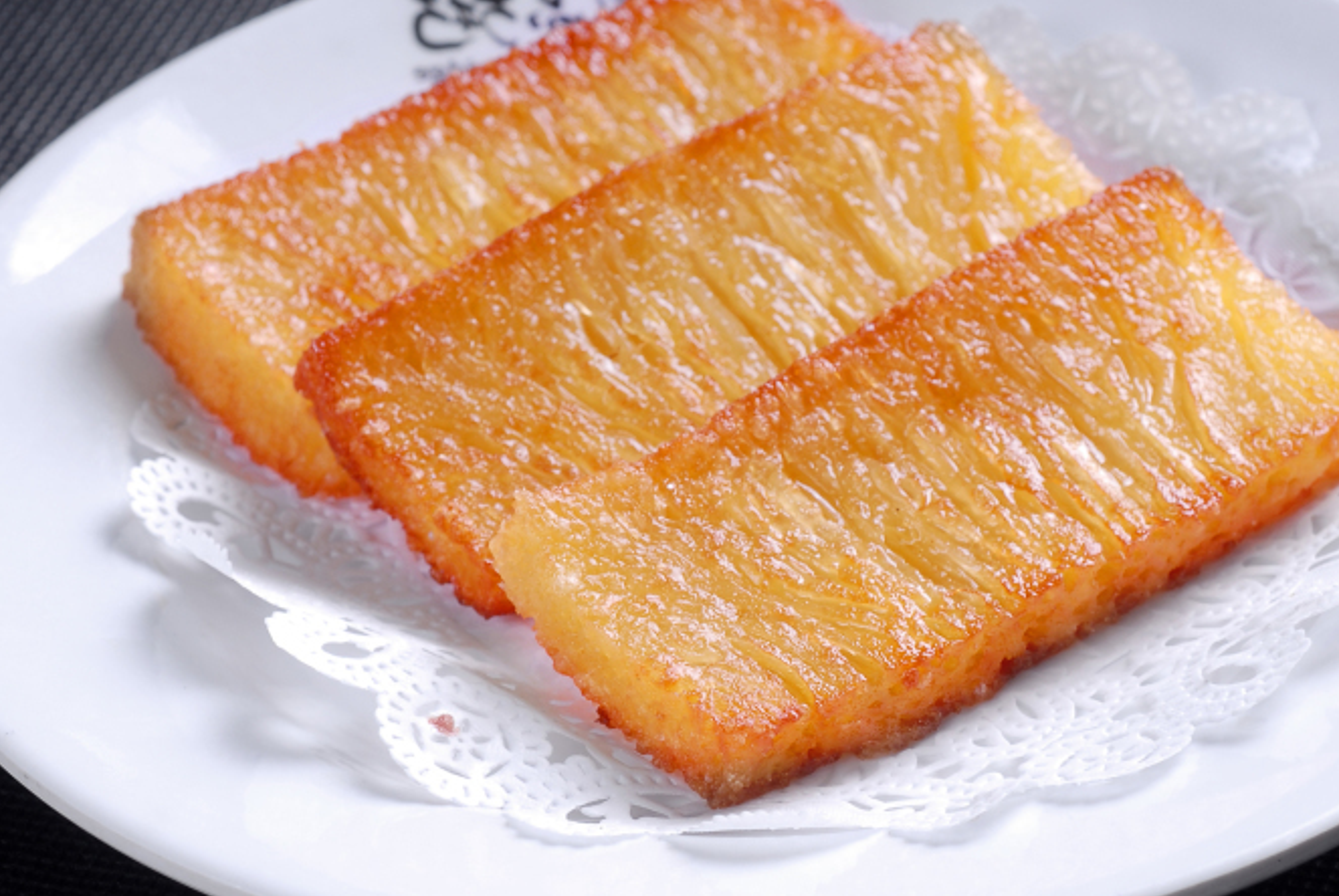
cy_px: 455
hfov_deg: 14.7
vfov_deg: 9.9
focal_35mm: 139
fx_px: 5177
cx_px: 751
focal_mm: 60
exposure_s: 1/200
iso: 100
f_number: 10
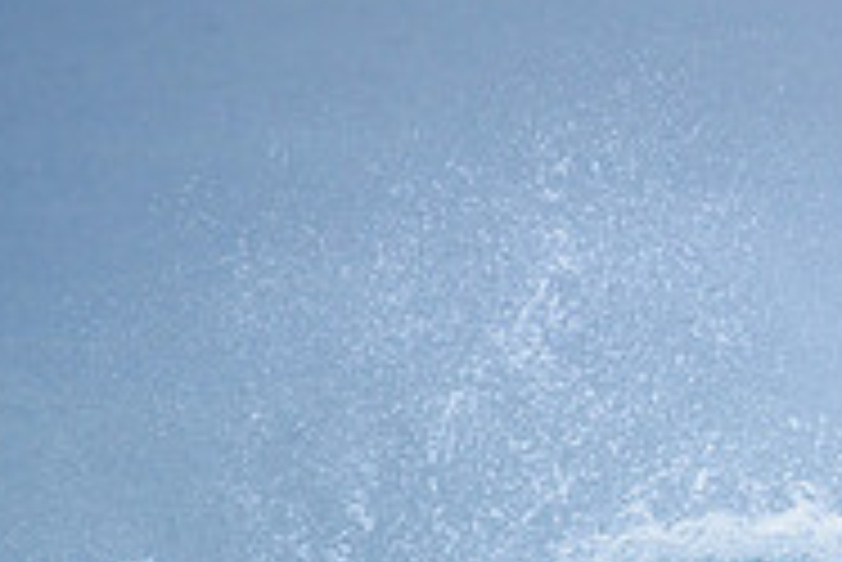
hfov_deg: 1.3
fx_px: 36210
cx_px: 1022
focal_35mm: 1547
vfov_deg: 0.9
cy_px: 704
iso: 360
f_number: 5.6
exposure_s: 1/2000
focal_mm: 500
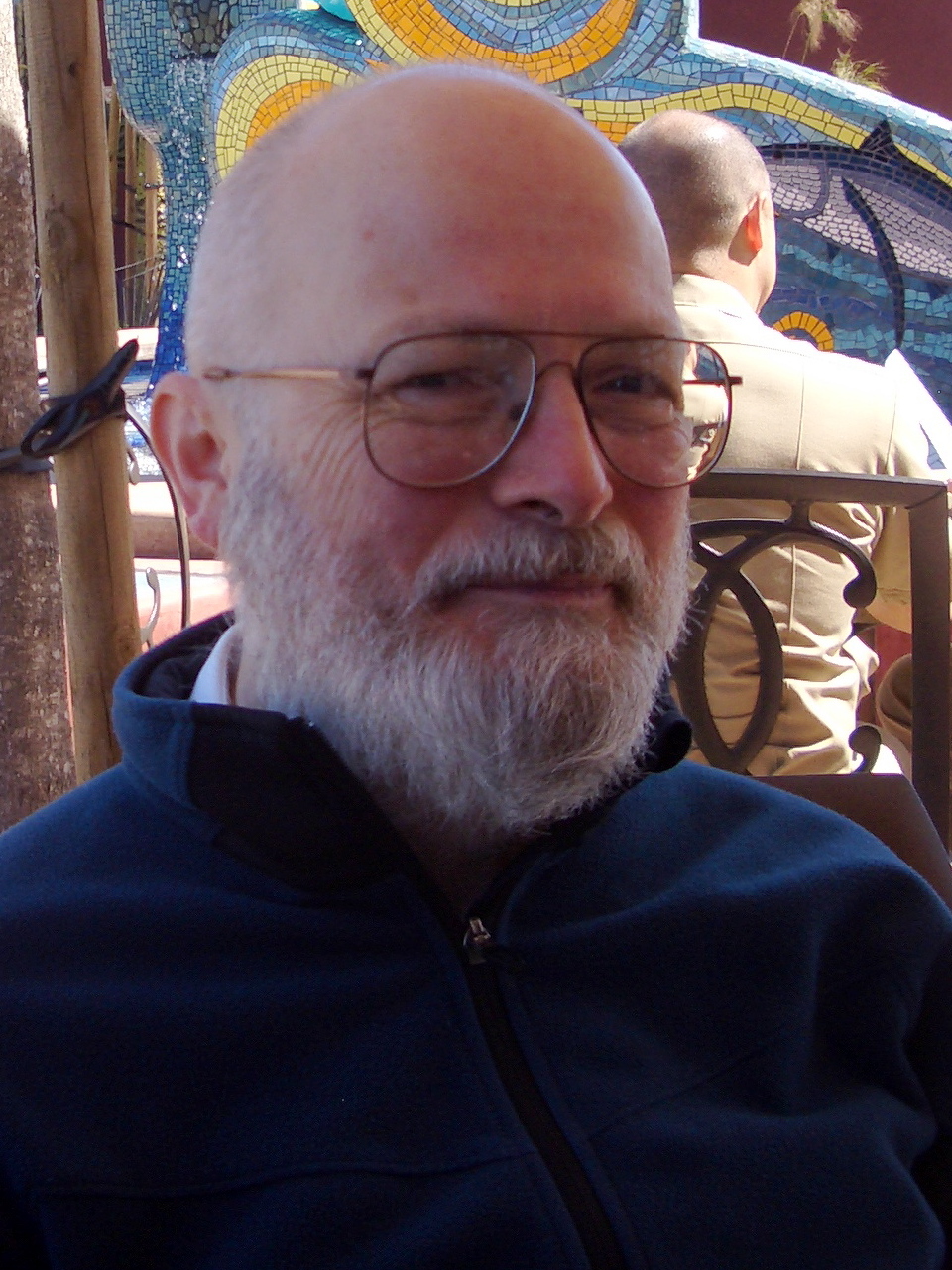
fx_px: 1284
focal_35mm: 35
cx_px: 476
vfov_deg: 52.6
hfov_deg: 40.7
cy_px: 635
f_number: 2.6
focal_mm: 5.8
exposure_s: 1/400
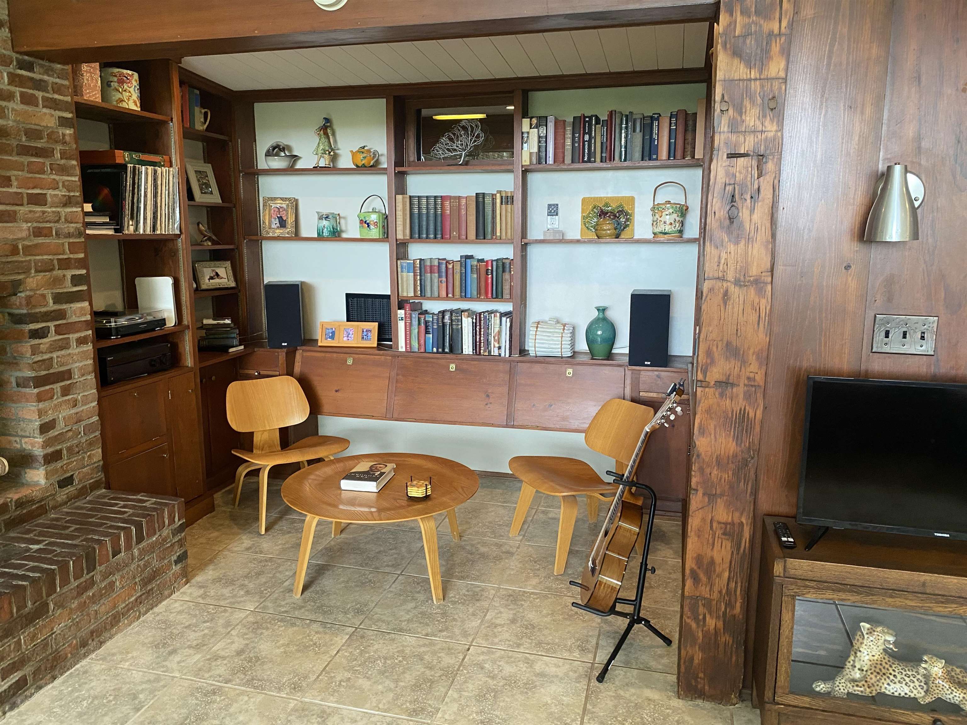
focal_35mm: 26
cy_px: 362
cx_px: 484
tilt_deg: -9.9
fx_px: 726
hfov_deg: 67.3
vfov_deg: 53.1
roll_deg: -0.6
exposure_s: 1/60
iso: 250
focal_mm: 4.25
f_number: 1.8
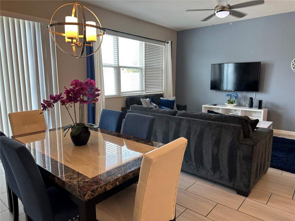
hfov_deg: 71.6
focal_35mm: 24
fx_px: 205
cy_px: 110
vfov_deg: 56.8
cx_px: 148
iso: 125
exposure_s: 1/120
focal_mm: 6.86
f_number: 1.78
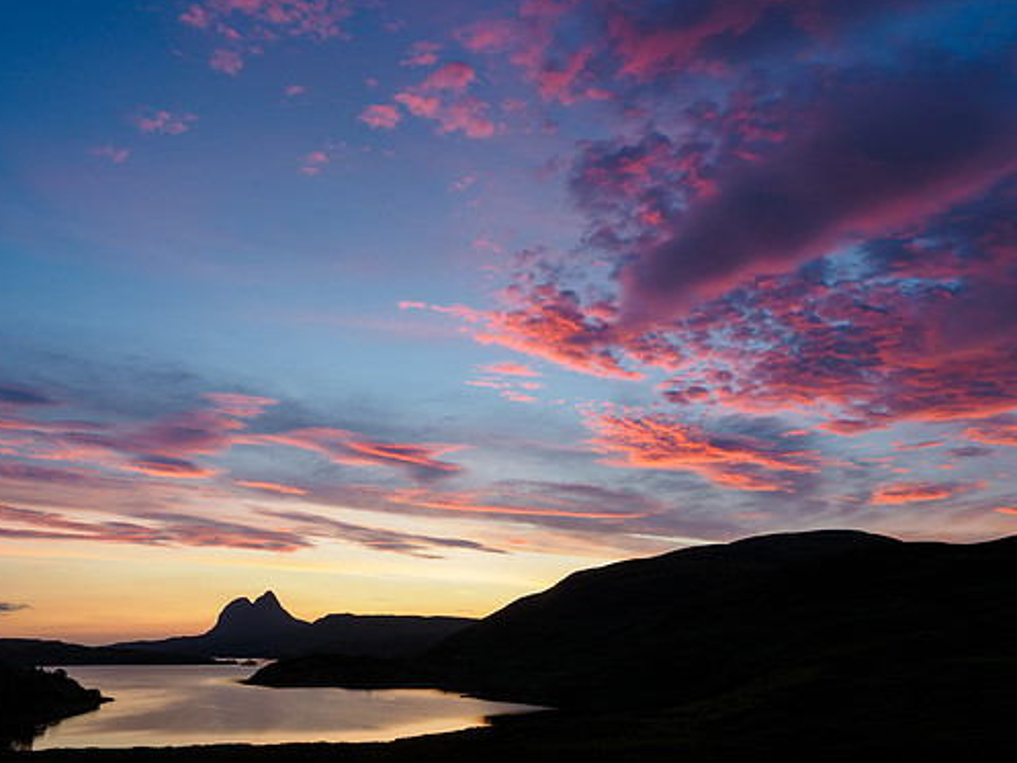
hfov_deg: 63.4
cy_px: 384
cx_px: 497
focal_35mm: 28
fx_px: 823
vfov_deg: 49.8
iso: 200
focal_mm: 12
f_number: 7.1
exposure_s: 1/40
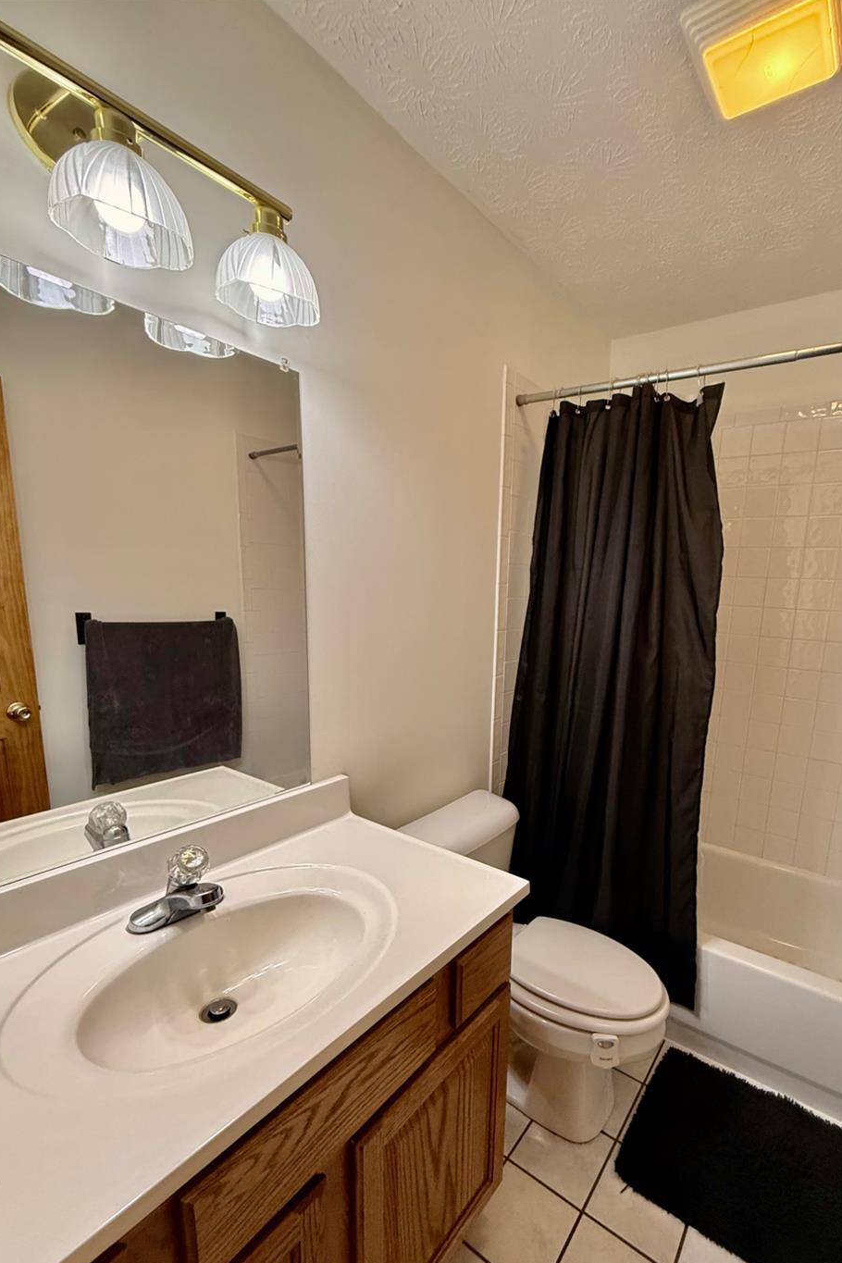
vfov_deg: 96.5
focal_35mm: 16
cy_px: 690
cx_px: 493
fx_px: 561
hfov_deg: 73.2
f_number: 2.2
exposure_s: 1/120
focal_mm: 2.22
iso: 250
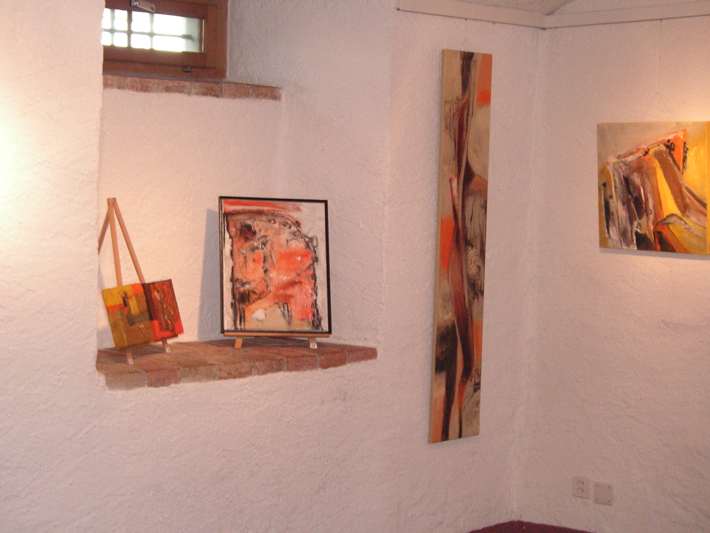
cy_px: 237
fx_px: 1395
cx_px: 363
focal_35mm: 68
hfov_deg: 28.6
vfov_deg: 21.6
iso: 160
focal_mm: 9.7
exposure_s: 1/60
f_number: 3.7
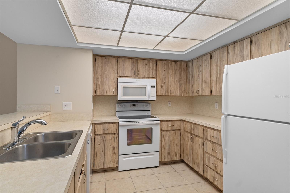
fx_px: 145
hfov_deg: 90.0
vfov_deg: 67.4
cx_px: 145
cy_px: 96
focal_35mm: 18
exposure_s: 1/1.43
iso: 320
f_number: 8
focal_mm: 12
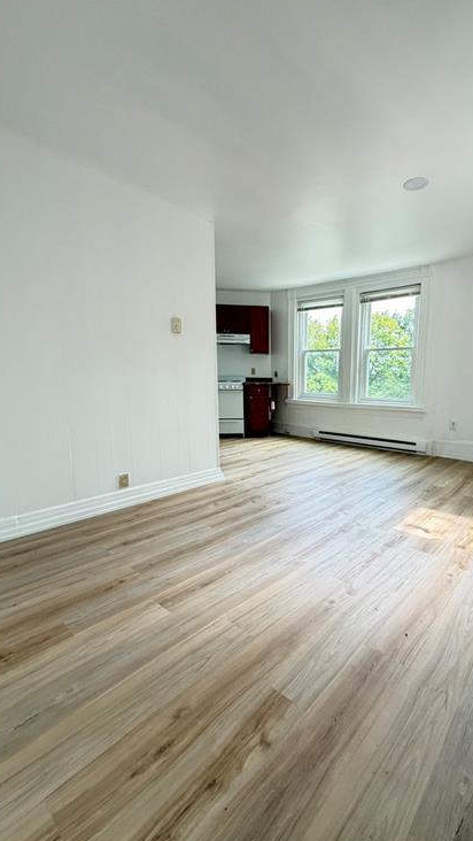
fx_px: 357
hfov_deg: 65.3
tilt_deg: -8.7
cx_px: 316
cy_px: 432
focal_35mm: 16
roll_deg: -0.5
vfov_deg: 99.3
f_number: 2.2
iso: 200
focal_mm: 2.22
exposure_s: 1/121
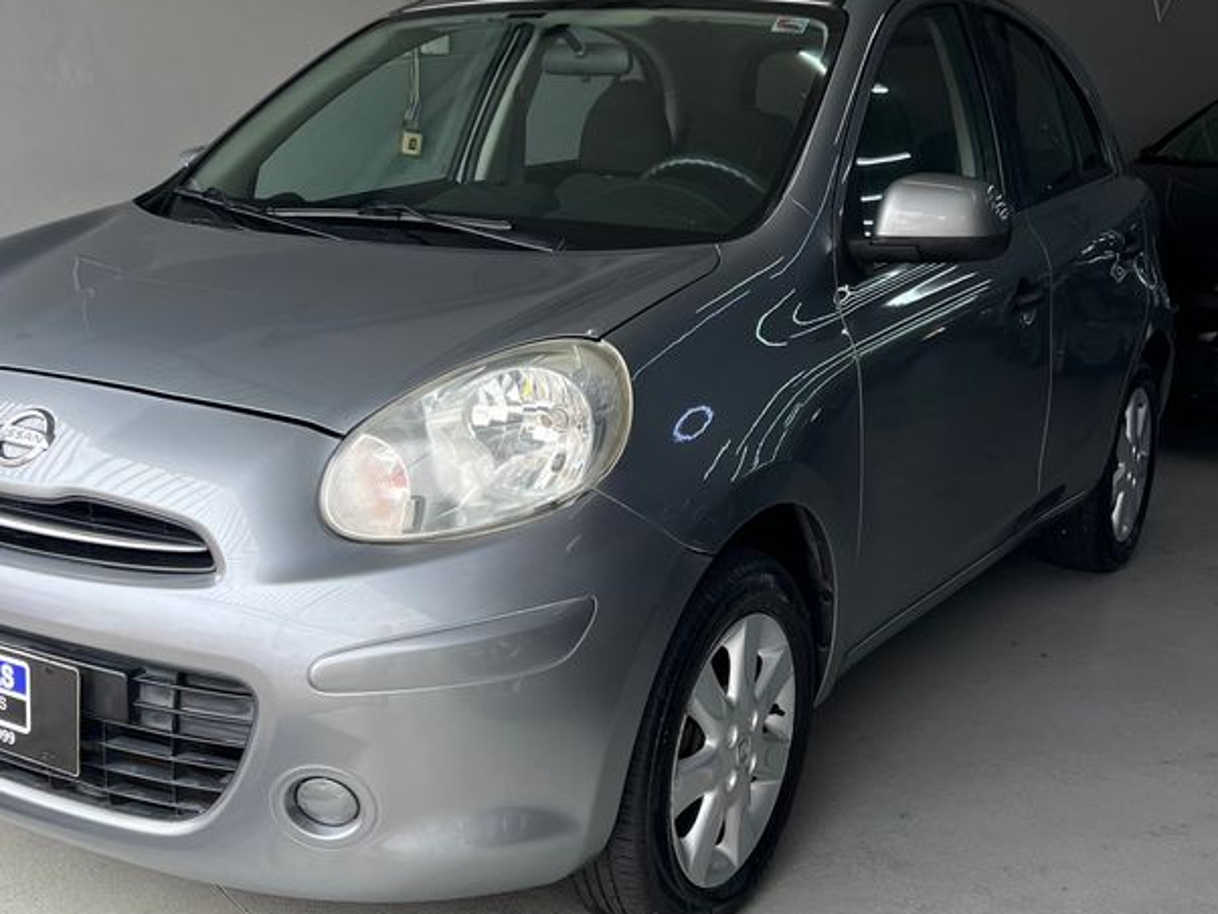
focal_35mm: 35
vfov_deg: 40.7
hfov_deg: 52.1
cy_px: 491
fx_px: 1232
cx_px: 463
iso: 50
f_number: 1.5
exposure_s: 1/404
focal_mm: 5.7
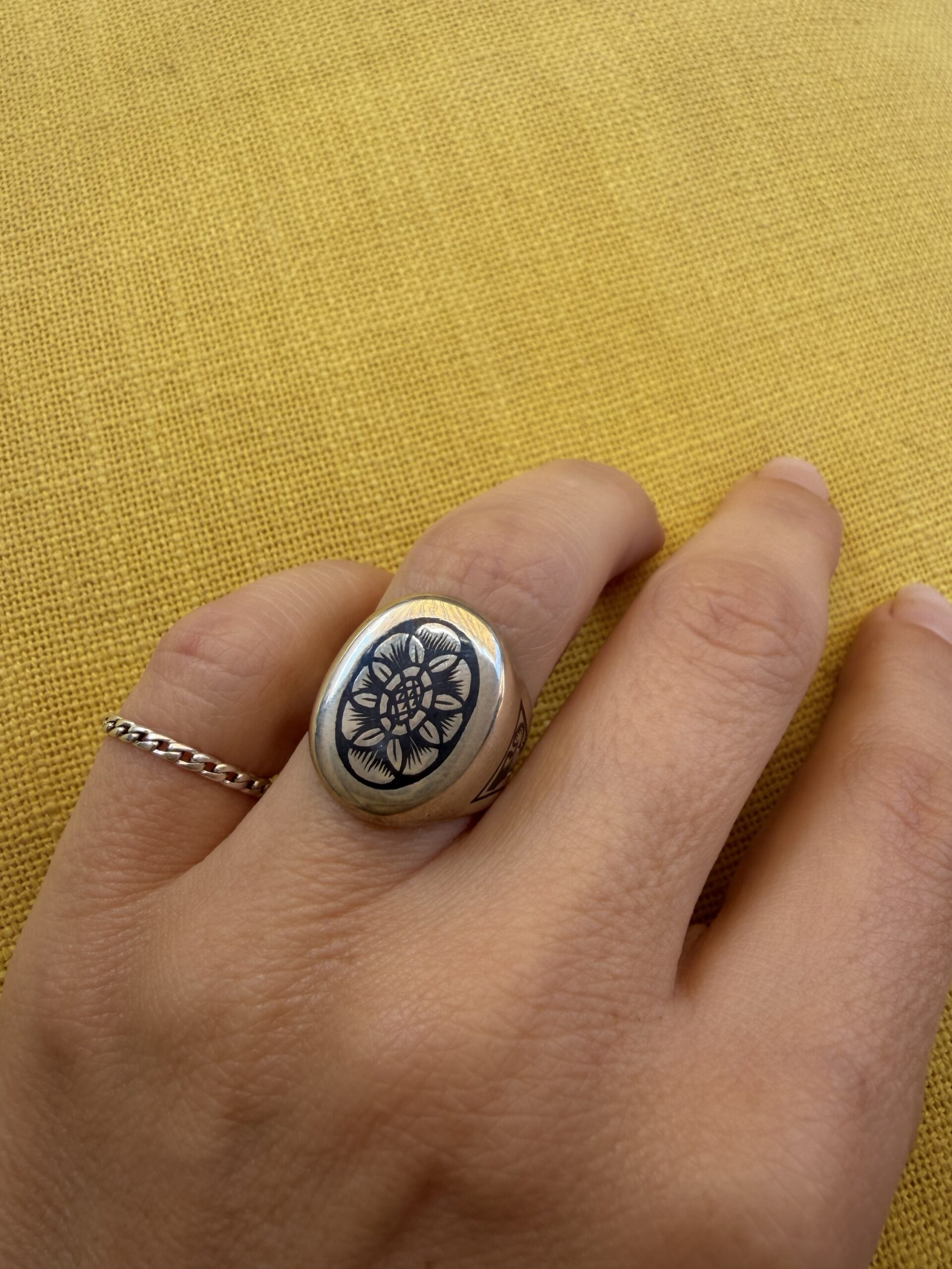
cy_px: 634
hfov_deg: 56.8
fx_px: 880
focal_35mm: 24
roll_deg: -5.1
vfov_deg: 71.6
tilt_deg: -21.9
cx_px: 476
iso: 40
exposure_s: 1/278
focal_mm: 2.22
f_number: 2.2
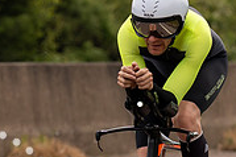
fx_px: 6301
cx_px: 206
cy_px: 77
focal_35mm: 962
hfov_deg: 2.1
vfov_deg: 1.4
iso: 125
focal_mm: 144
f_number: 4
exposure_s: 1/800
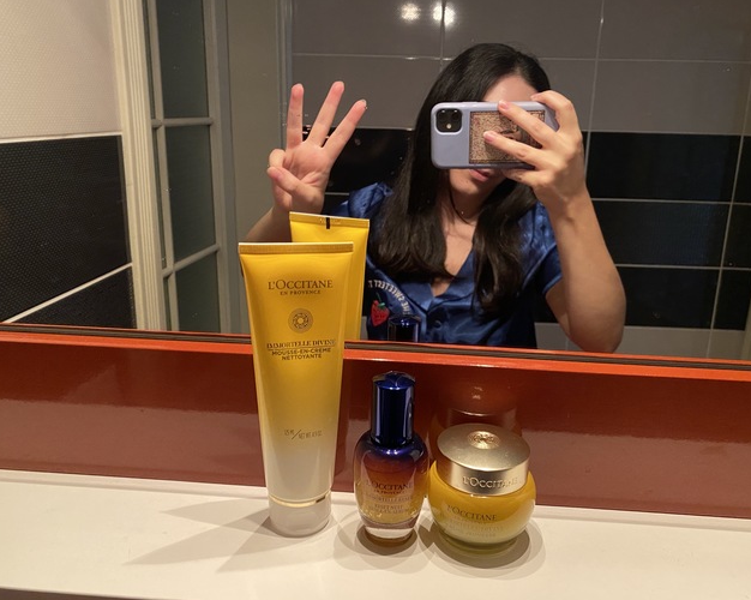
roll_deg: -1.4
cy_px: 296
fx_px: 622
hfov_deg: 62.2
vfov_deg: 51.5
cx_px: 403
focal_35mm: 28
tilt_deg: -15.3
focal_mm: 4.25
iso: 500
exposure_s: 1/25
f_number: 1.8
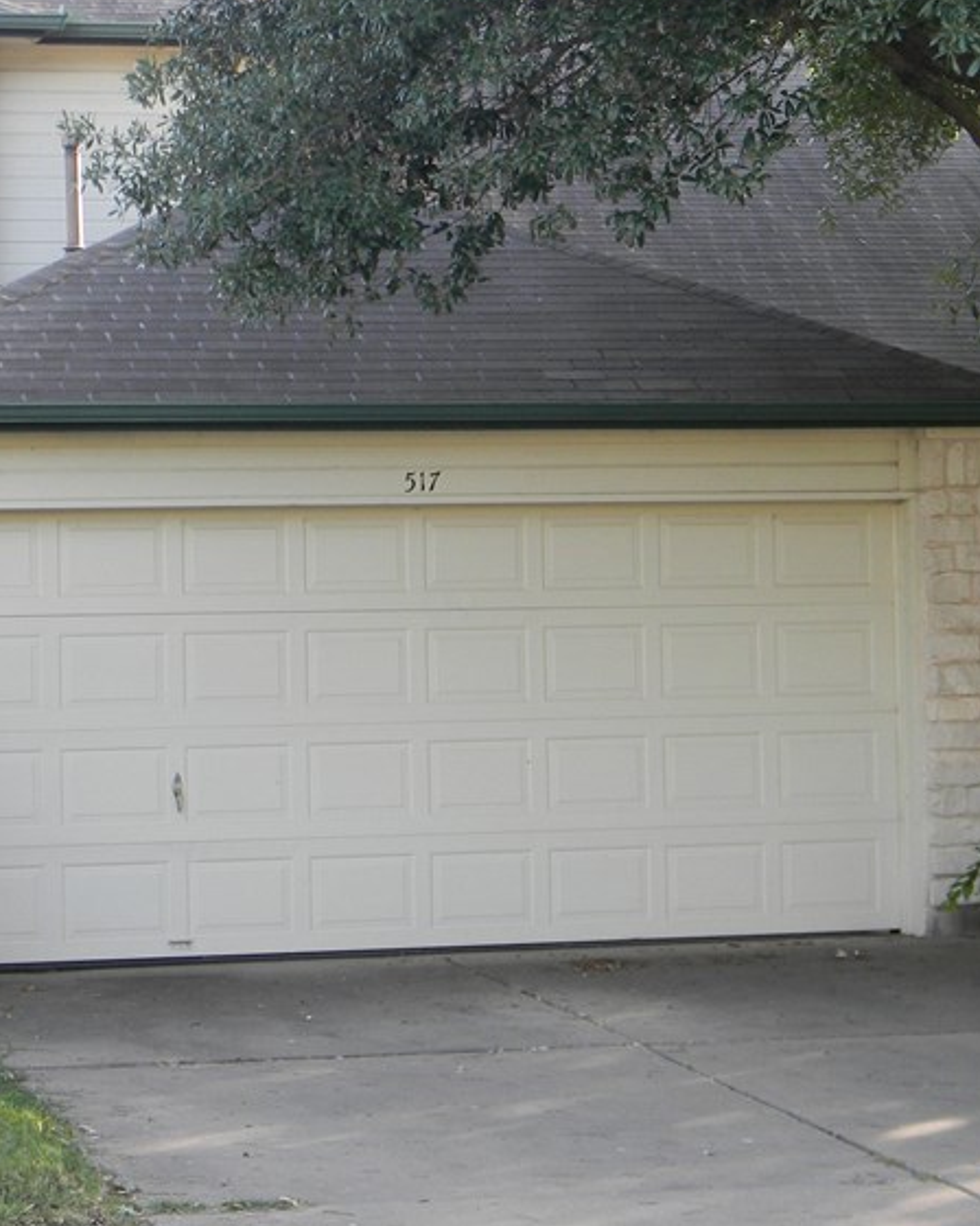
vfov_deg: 19.1
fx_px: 3626
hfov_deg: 15.4
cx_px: 521
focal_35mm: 100
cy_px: 458
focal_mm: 10.1
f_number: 4.1
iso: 112
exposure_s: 1/76
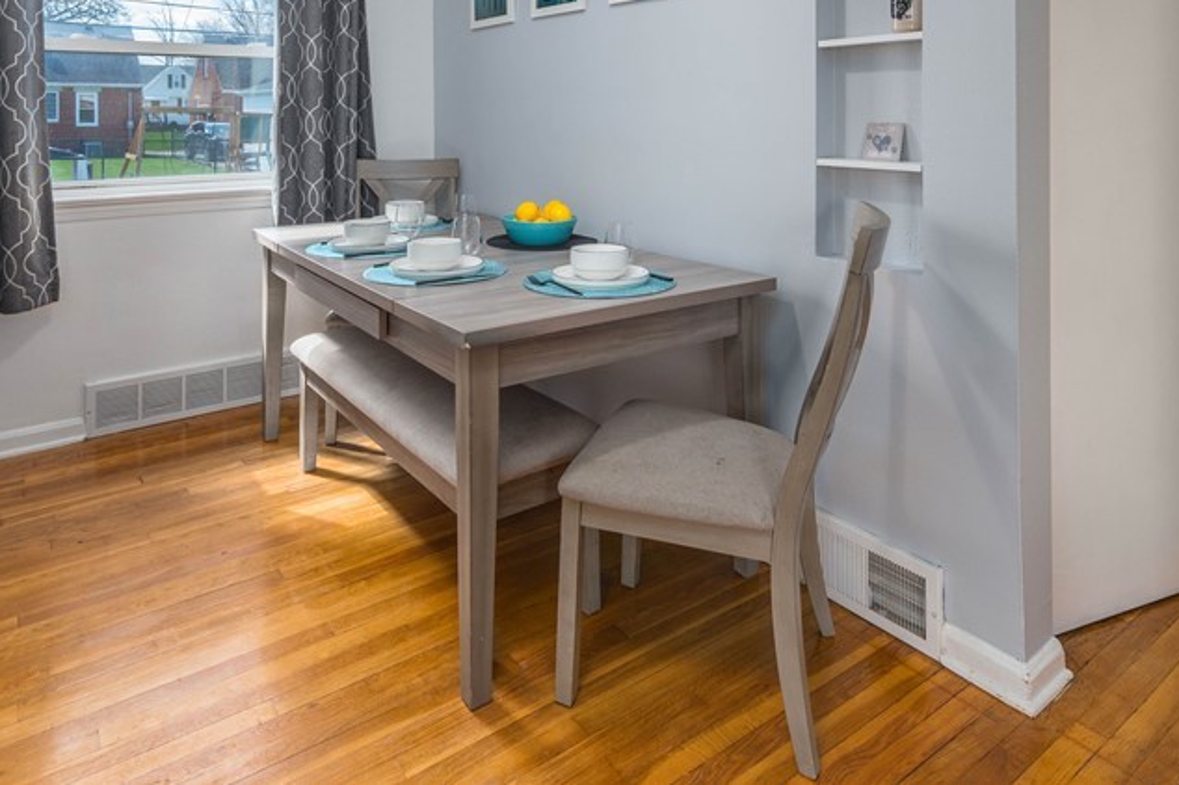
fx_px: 786
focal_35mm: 24
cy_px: 114
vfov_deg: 48.8
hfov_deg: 73.6
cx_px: 533
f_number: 8
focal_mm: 14
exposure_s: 1/60
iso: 100
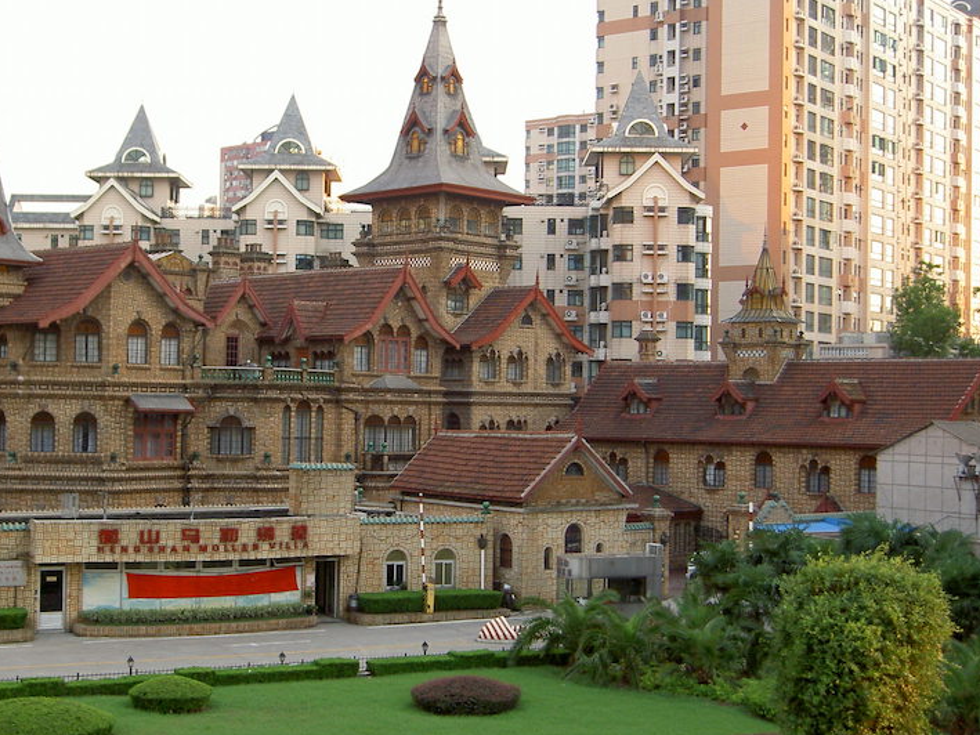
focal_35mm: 53
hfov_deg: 36.1
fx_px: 1501
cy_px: 380
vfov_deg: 27.5
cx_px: 433
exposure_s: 1/60
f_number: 3.4
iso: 100
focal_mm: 7.7
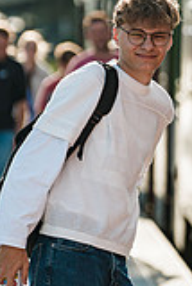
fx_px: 3201
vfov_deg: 5.1
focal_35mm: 401
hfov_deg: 3.4
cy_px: 116
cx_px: 165
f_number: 2.8
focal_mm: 143
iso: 100
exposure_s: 1/2000
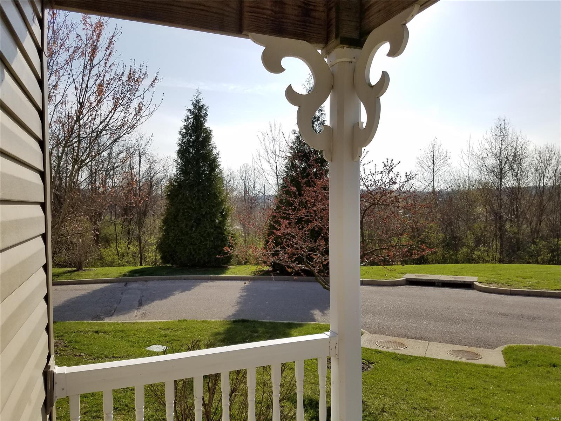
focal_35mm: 26
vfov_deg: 53.1
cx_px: 280
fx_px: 421
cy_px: 210
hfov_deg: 67.3
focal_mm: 4.2
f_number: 1.7
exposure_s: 1/4128
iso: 50
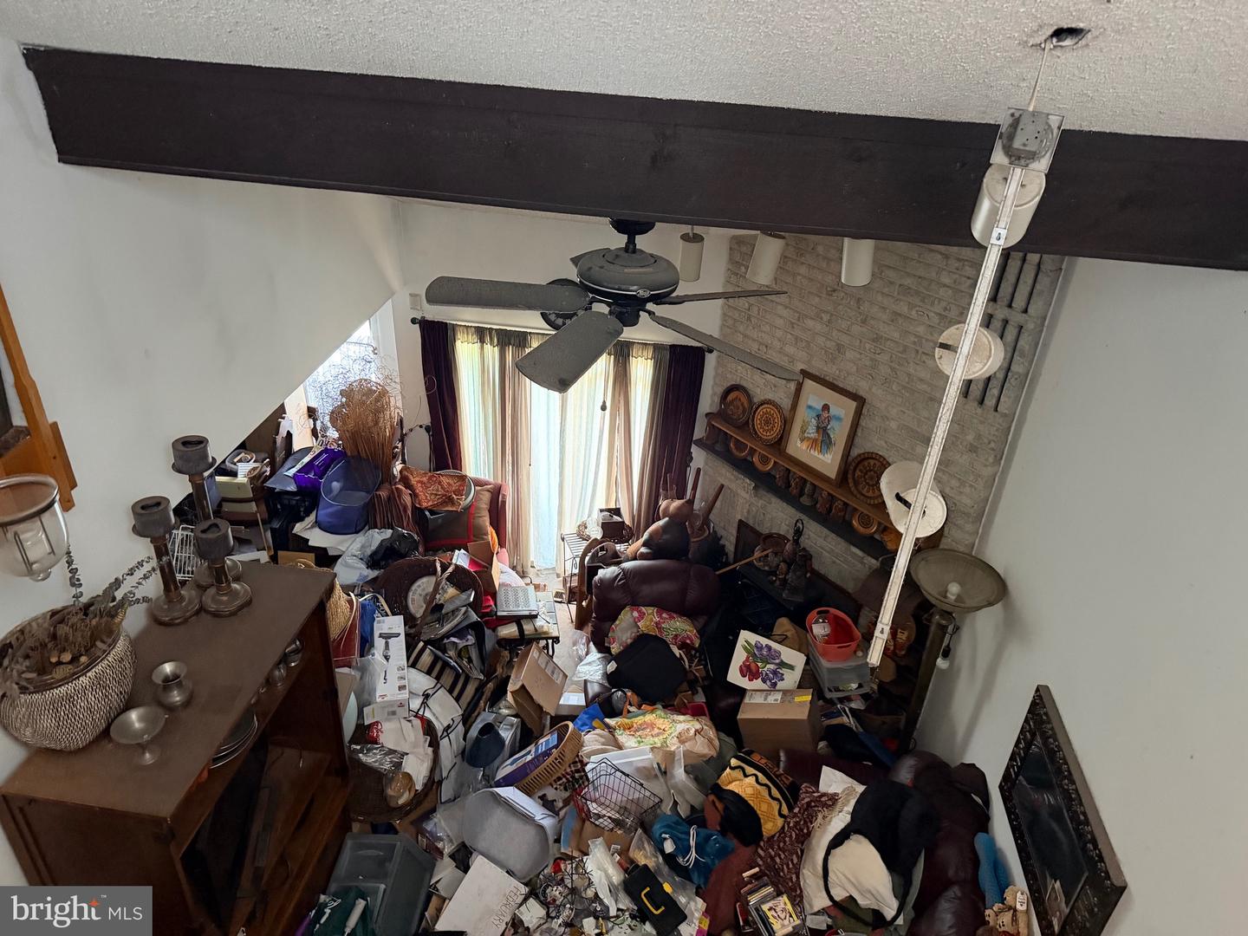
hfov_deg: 71.6
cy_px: 468
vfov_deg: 56.8
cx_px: 624
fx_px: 865
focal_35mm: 24
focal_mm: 6.76
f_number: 1.78
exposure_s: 1/39
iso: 1000
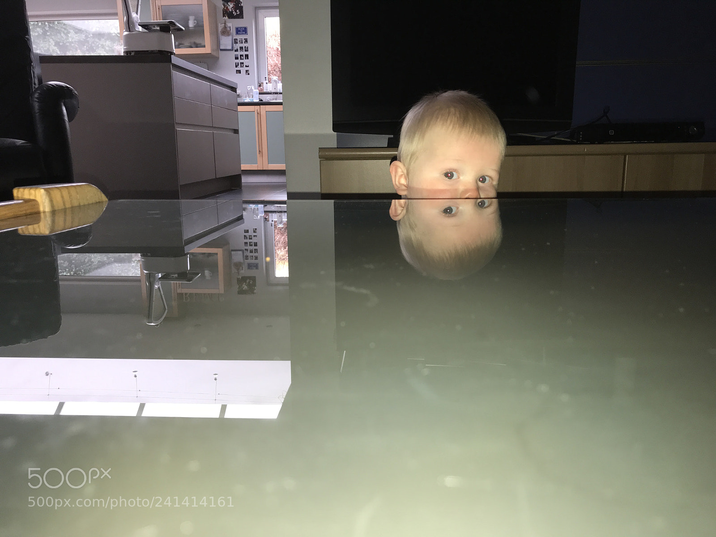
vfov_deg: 49.7
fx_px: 579
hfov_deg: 63.4
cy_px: 268
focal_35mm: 28
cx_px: 358
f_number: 1.8
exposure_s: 1/33
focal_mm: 3.99
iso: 40
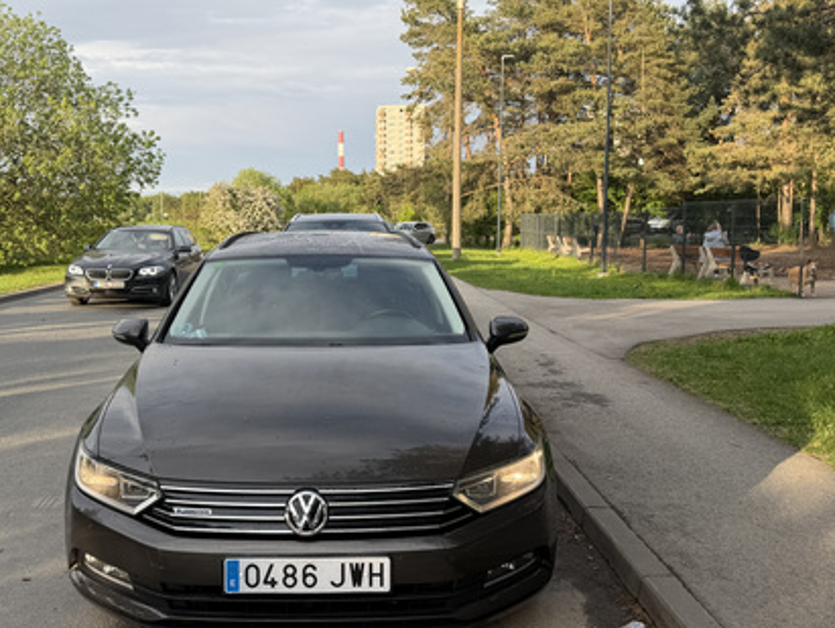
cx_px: 333
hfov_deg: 52.2
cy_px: 327
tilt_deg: -8.0
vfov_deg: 40.7
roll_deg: +2.3
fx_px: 845
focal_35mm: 35
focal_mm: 6.76
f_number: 1.78
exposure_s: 1/1139
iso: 80
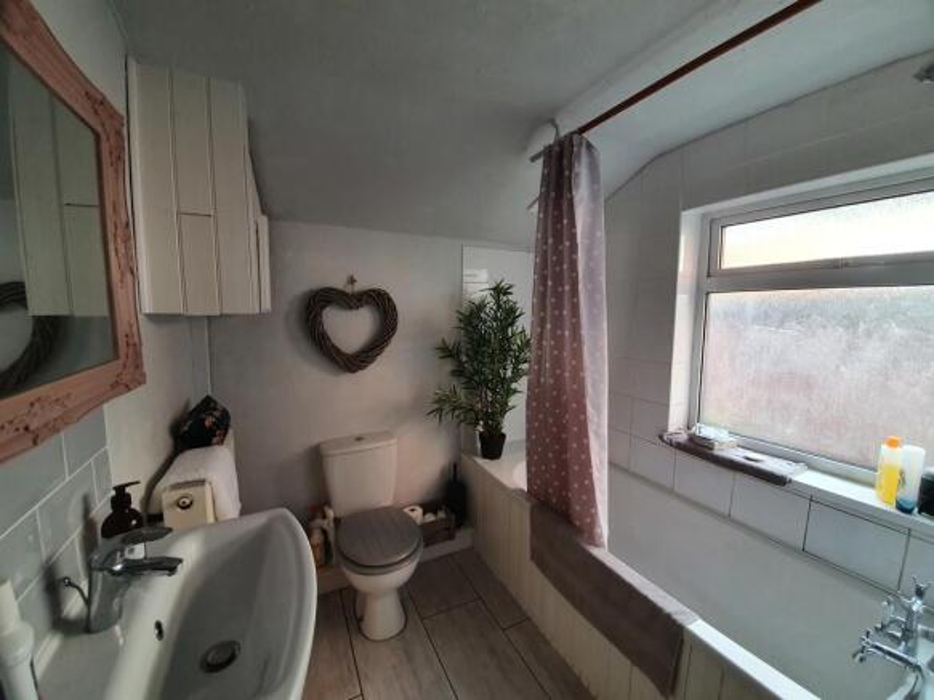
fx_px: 351
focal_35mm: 13
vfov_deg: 89.9
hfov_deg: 106.2
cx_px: 467
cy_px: 350
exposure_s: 1/50
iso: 100
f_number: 2.2
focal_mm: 1.8
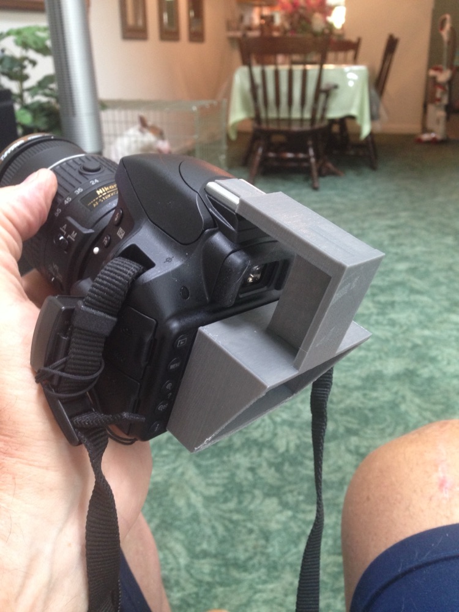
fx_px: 583
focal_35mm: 33
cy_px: 306
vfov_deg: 55.4
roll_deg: +1.2
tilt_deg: -20.5
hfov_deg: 42.9
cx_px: 230
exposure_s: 1/20
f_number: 2.4
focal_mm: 4.12
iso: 125
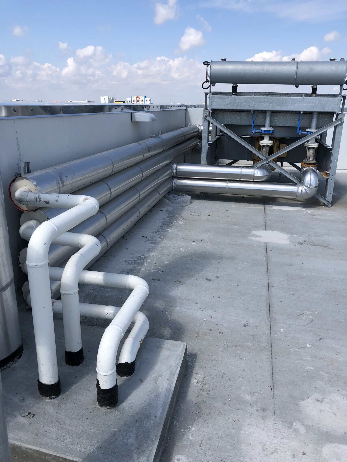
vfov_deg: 63.4
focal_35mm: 28
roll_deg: -1.9
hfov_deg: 49.7
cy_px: 231
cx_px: 174
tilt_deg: -18.3
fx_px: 374
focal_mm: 4
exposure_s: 1/2315
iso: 20
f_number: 1.8
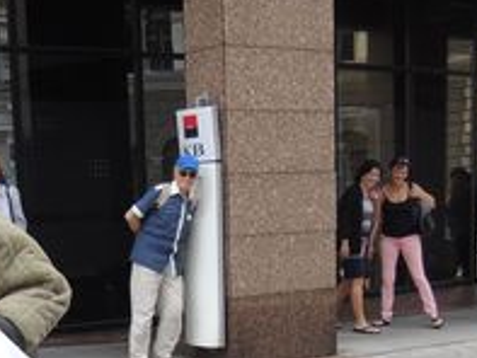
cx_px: 121
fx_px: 1075
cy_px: 411
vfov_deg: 18.1
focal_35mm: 78
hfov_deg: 24.7
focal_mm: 4.3
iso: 100
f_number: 2.2
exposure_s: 1/400
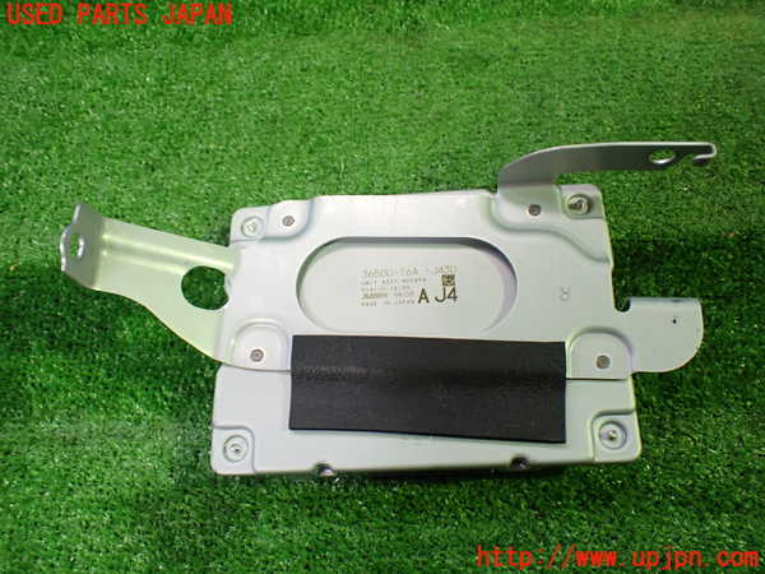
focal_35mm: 30
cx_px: 382
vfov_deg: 46.8
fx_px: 663
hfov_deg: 60.0
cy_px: 287
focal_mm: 5.4
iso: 800
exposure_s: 1/100
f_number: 2.3
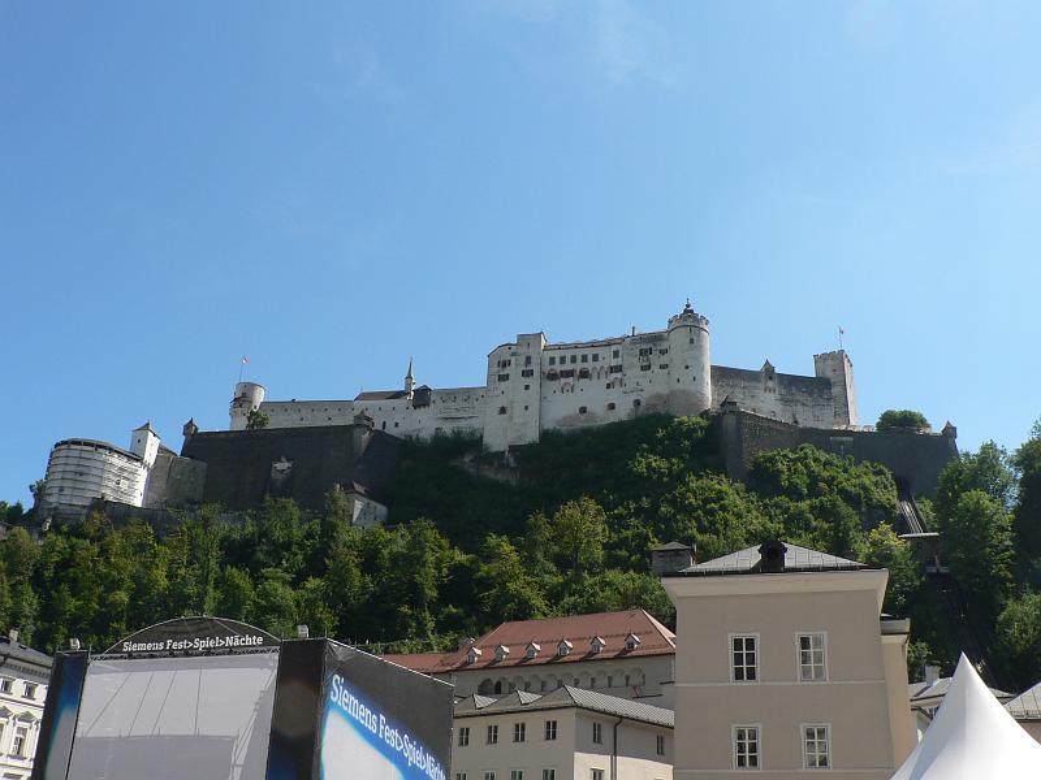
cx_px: 520
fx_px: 1083
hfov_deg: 51.4
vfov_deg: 39.7
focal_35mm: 36
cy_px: 390
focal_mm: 6
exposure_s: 1/400
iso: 80
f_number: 5.6
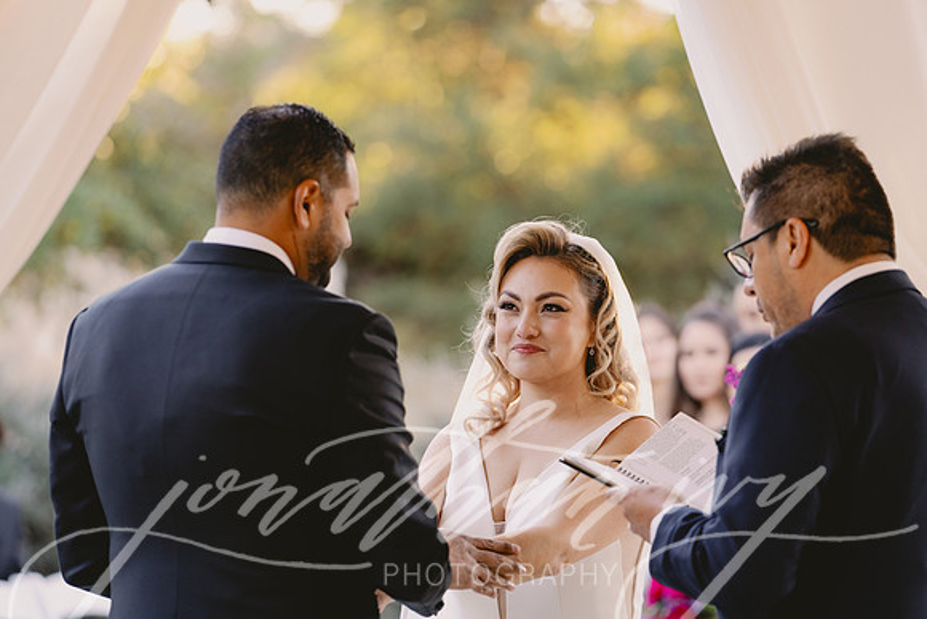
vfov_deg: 8.3
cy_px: 310
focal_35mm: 165
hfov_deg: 12.4
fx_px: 4250
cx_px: 464
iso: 800
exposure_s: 1/320
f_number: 3.2
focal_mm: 165
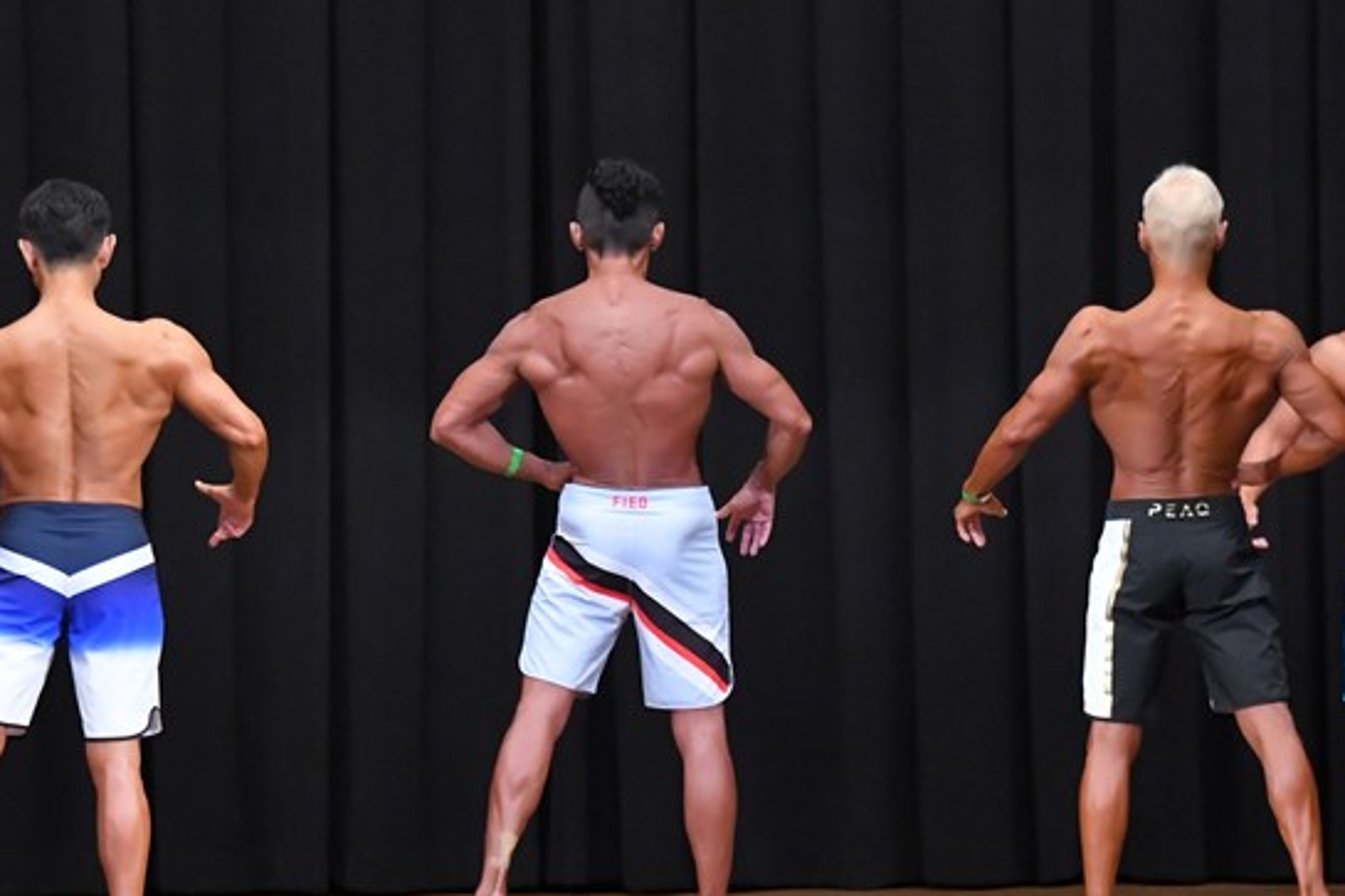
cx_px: 598
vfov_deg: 5.7
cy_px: 508
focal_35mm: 239
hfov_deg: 8.6
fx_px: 8926
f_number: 5.6
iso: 8000
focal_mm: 112
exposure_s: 1/400
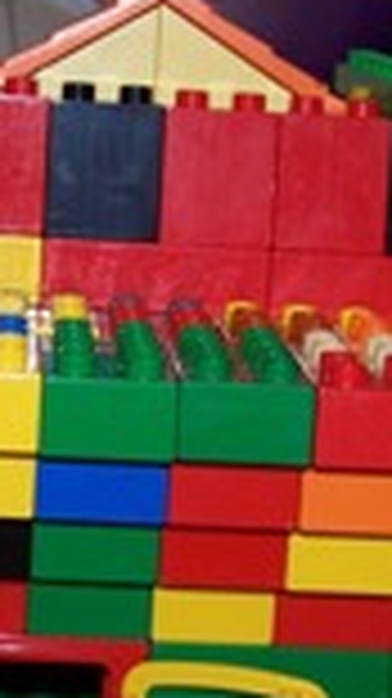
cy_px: 383
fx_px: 2221
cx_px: 117
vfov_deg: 17.9
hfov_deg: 10.1
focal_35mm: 120
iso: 80
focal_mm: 6.3
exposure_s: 1/60
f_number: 2.8
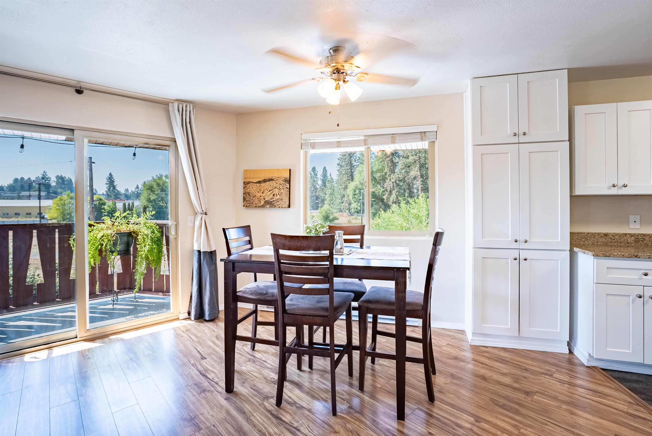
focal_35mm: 16
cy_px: 218
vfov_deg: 73.8
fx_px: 290
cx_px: 326
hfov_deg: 96.7
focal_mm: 16
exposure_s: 1/800
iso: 400
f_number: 8
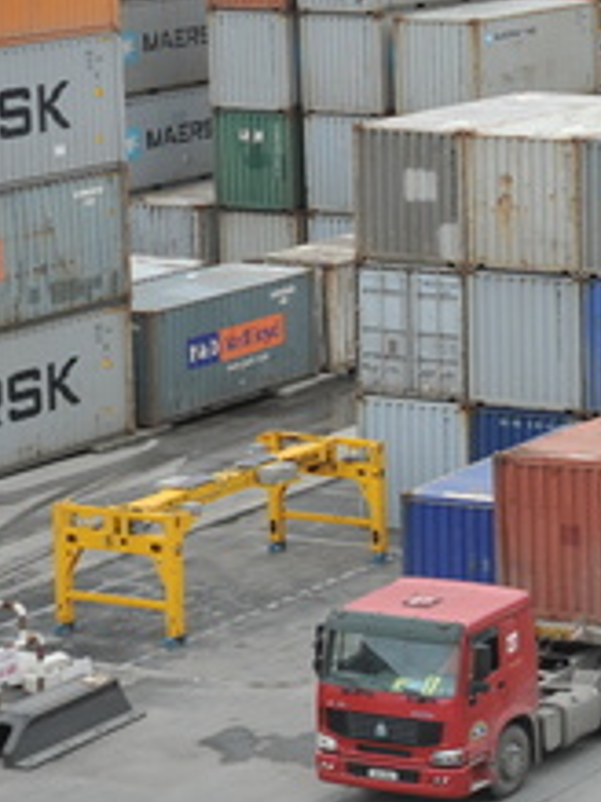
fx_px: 3290
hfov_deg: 10.0
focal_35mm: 142
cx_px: 1026
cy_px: 112
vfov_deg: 13.8
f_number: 8
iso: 320
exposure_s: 1/250
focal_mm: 45
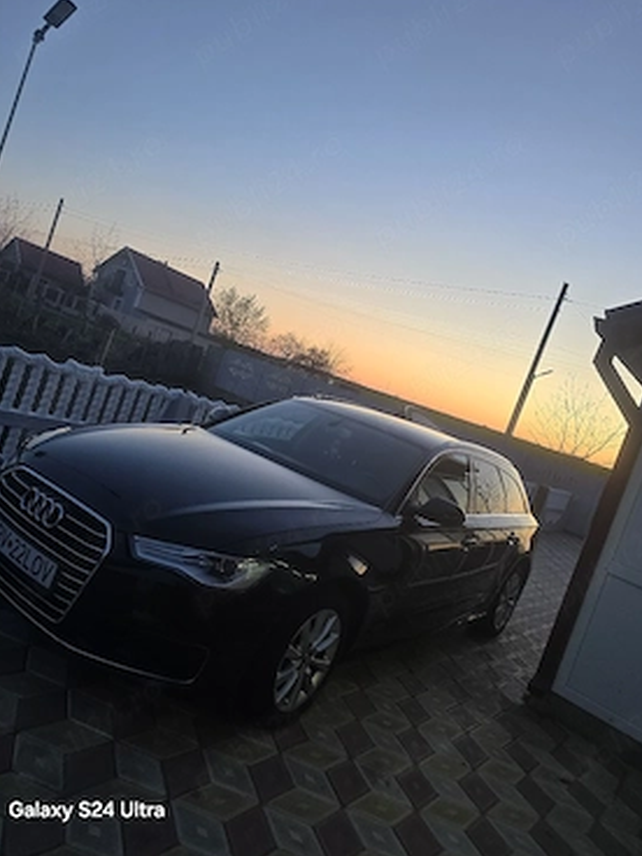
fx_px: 618
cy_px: 400
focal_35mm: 25
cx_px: 314
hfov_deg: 54.9
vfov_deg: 69.3
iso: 160
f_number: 1.7
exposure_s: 1/100
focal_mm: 6.3
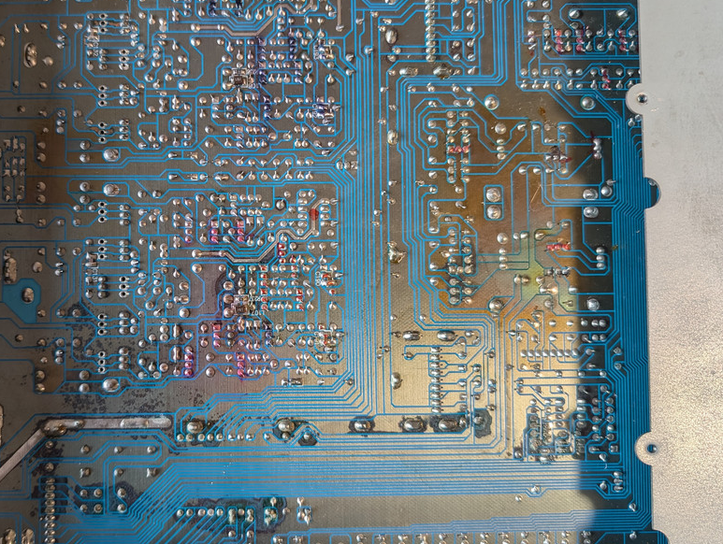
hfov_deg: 54.6
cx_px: 270
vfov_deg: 43.0
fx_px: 690
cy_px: 263
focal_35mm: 33
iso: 149
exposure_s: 1/40.8
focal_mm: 6.9
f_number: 1.68
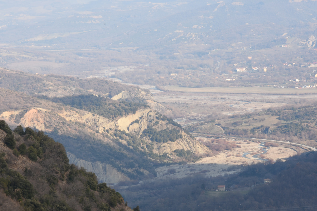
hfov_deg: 9.7
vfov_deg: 6.5
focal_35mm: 213
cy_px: 142
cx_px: 150
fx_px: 1872
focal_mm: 105
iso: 100
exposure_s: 1/15
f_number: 22
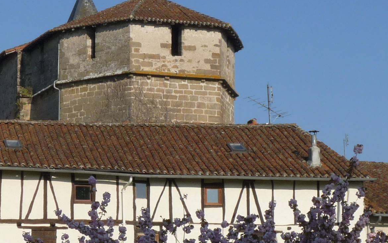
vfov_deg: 9.2
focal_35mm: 142
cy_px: 146
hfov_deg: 14.7
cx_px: 133
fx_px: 1502
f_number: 7.1
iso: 100
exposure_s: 1/400
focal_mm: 9.8
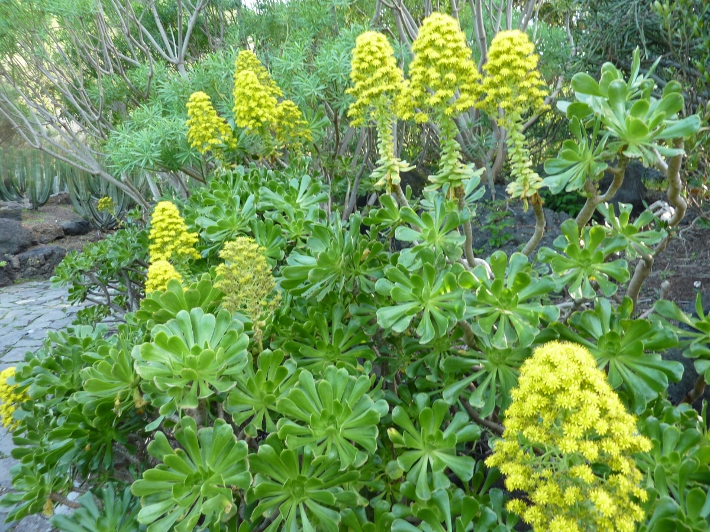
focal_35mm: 25
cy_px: 266
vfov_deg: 54.9
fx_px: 513
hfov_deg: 69.4
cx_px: 355
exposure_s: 1/30
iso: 80
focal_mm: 4.1
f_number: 3.3
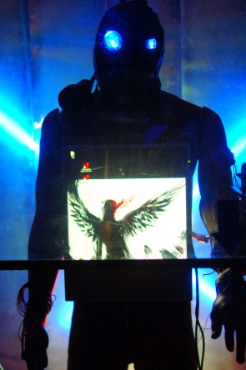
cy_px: 205
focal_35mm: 76
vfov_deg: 26.8
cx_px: 115
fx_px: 778
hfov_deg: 18.0
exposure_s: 1/60
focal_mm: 35
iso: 400
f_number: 1.8
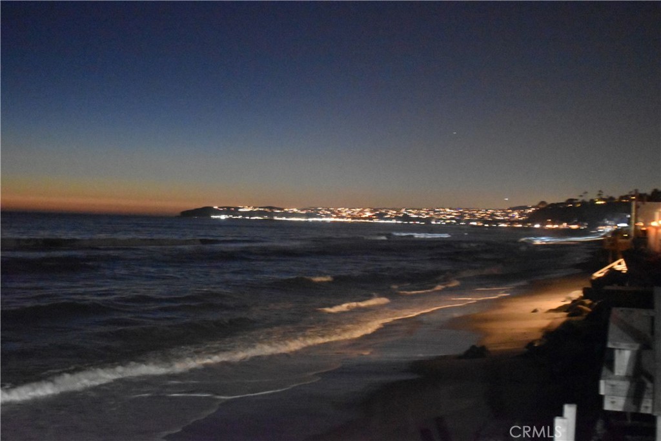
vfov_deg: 28.1
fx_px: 881
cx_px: 330
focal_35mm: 48
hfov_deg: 41.1
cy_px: 220
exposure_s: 1/5
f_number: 4.5
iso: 12800
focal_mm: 32
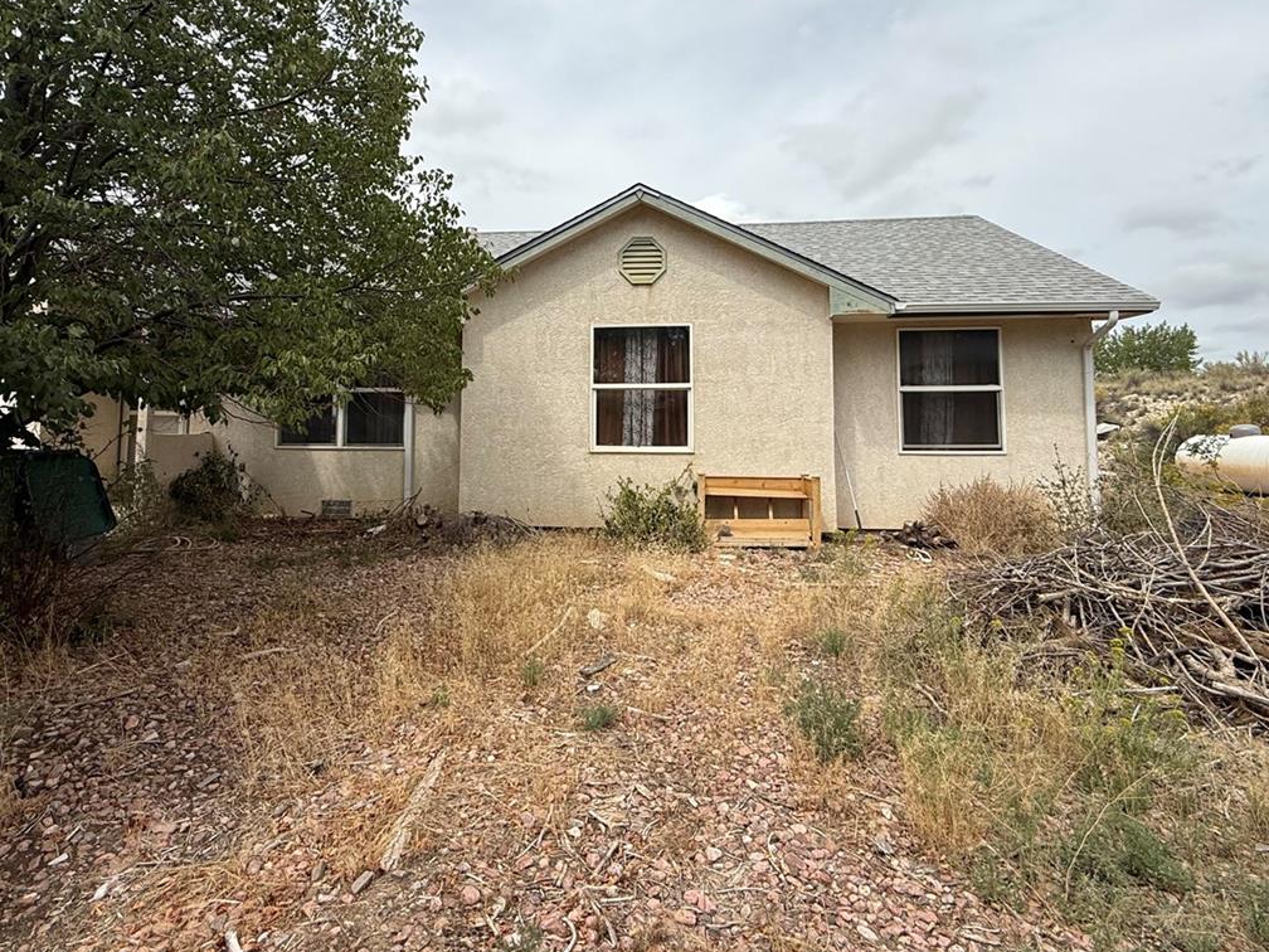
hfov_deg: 81.7
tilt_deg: +4.3
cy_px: 379
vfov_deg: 65.3
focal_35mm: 20
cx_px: 604
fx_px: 733
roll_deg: +0.7
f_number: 2.2
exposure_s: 1/2611
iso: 50
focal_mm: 2.22
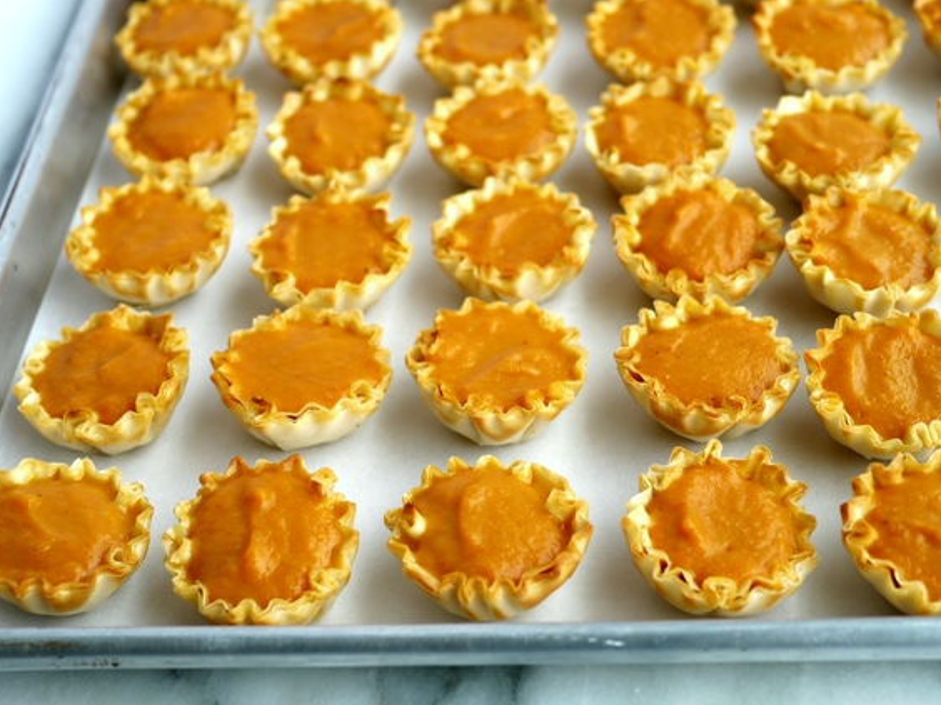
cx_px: 468
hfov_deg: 37.5
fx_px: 1386
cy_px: 358
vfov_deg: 28.6
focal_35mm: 51
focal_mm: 25
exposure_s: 1/200
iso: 100
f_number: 3.2
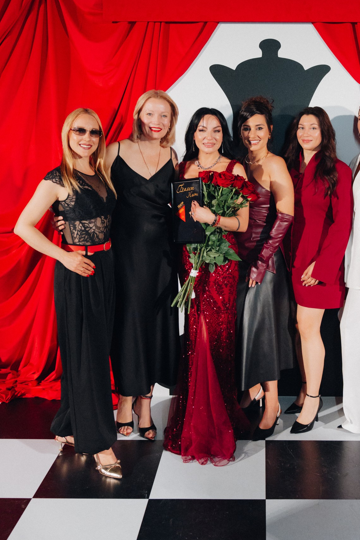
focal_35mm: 42
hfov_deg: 31.4
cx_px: 265
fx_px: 630
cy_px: 176
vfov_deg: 45.6
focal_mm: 28
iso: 3200
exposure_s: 1/200
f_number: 4
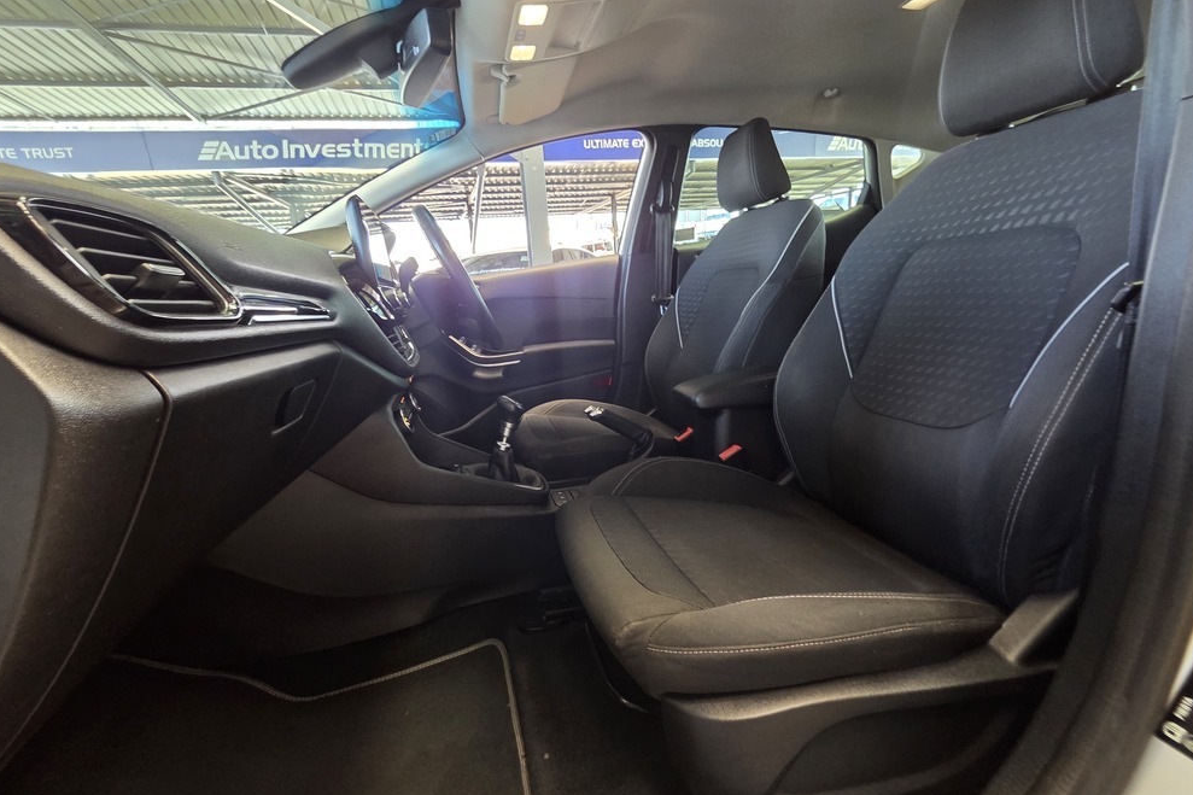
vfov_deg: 81.2
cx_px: 584
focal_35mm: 14
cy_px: 385
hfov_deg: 104.2
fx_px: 464
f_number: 2.2
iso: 500
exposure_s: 1/50
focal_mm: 2.2
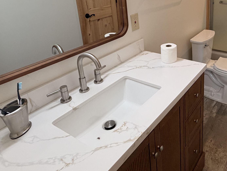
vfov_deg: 43.3
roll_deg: +1.3
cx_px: 178
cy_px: 33
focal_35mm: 31
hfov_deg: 54.7
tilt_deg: -18.6
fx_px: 203
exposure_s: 1/120
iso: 250
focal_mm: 2.22
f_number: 2.2
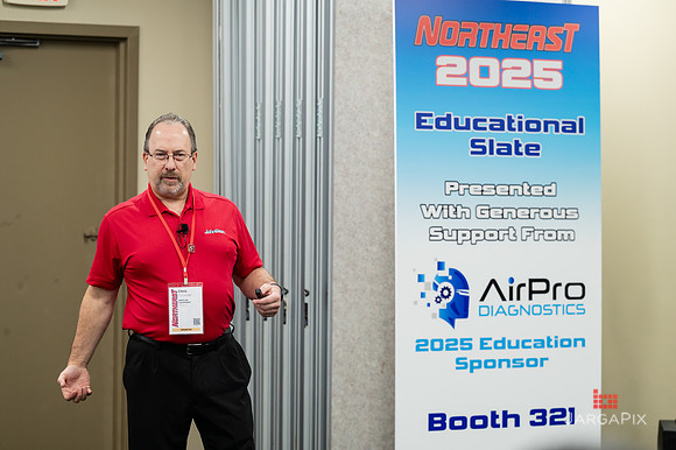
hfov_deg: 17.4
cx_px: 356
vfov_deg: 11.6
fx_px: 2208
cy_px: 213
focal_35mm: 118
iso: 1000
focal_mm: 110
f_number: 3.2
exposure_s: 1/200
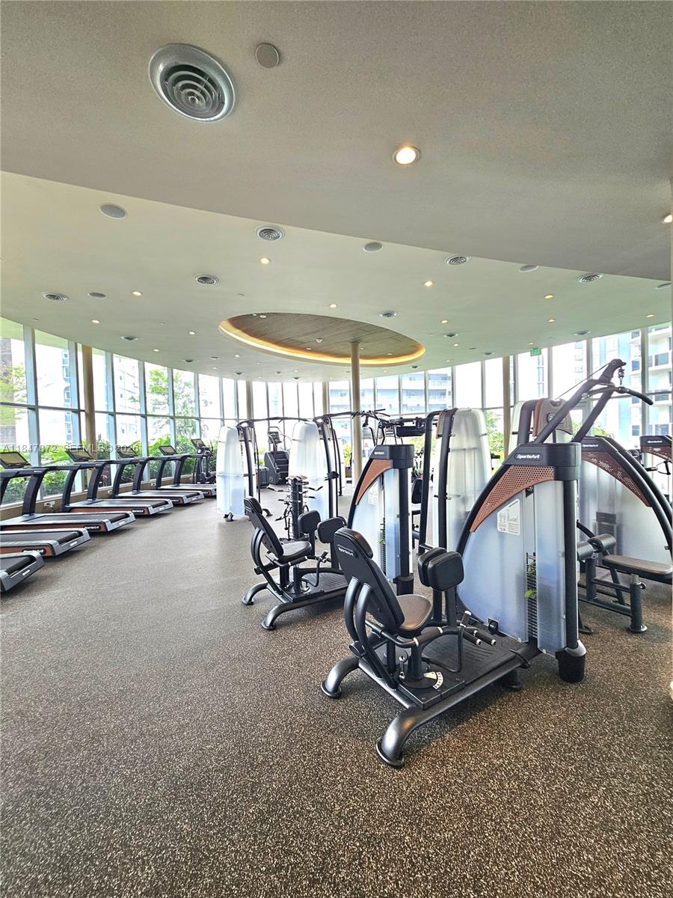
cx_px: 336
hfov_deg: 89.9
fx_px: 337
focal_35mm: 13
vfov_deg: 106.2
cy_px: 449
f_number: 2.2
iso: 80
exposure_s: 1/120
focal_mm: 2.2
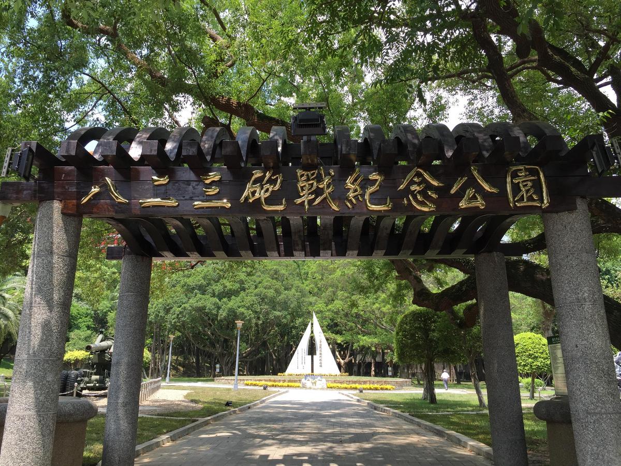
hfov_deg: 61.7
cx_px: 310
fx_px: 520
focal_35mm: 29
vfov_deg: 48.2
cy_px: 233
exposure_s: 1/599
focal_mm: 4.15
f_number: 2.2
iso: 32
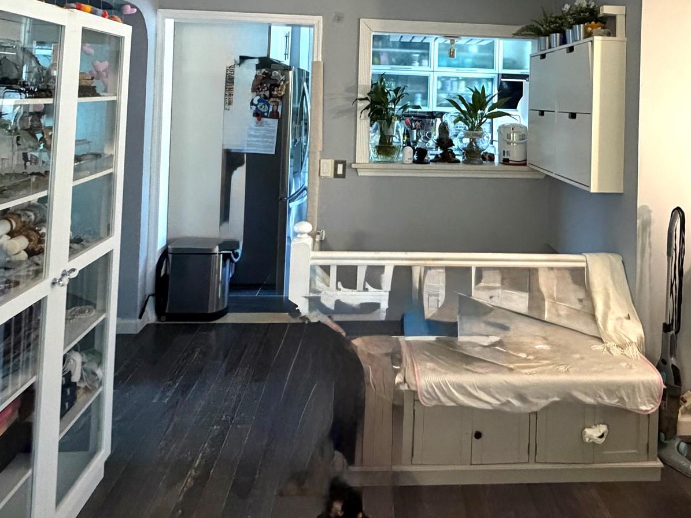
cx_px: 410
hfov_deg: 71.0
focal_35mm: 24
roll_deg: -2.0
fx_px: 479
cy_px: 88
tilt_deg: +2.7
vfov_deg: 52.4
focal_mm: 2.22
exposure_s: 1/60
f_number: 2.2
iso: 640
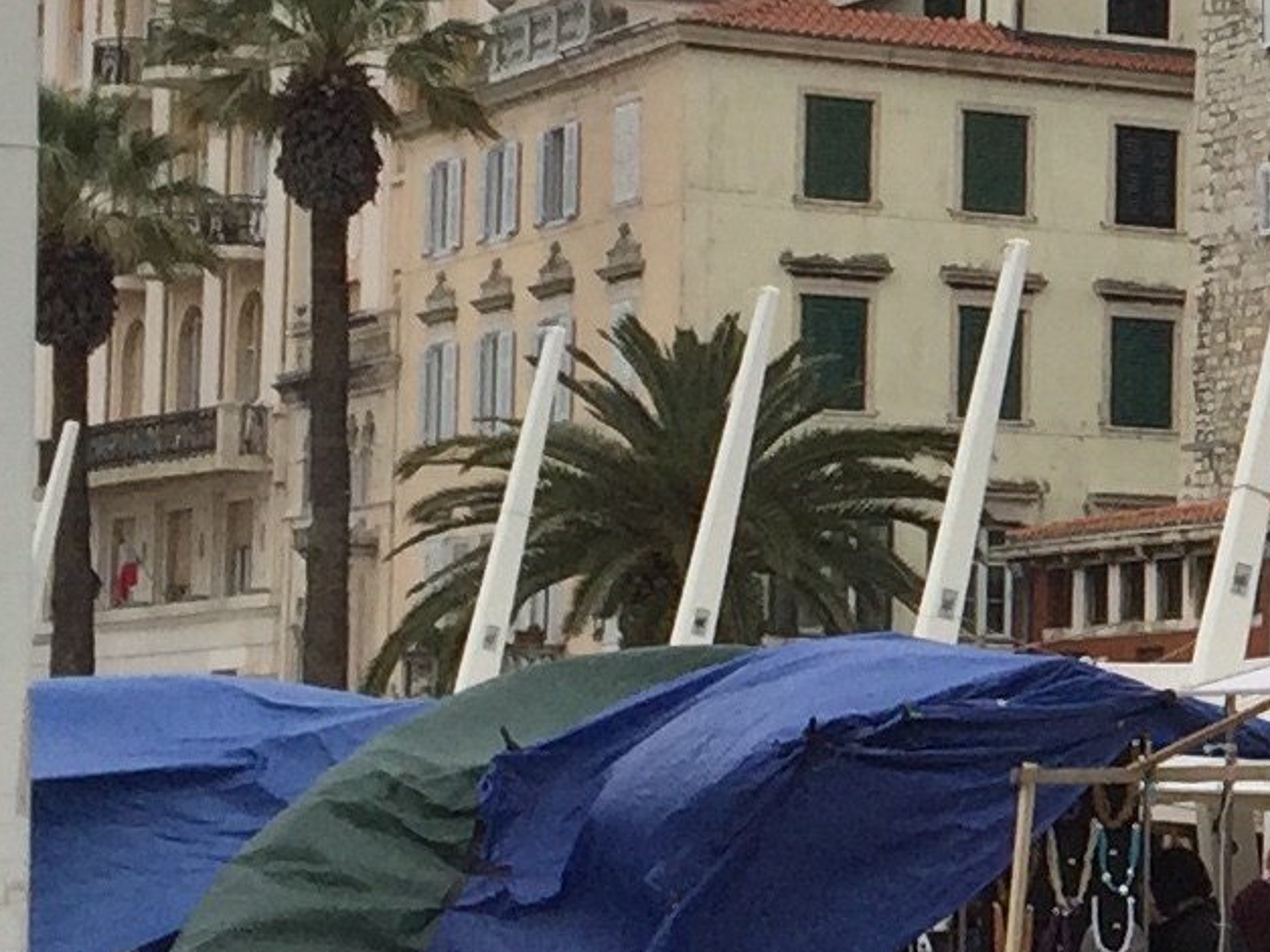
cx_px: 2238
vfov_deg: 9.8
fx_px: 5539
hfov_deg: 12.1
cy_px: 480
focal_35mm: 151
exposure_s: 1/3968
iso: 32
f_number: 2.2
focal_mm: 4.15
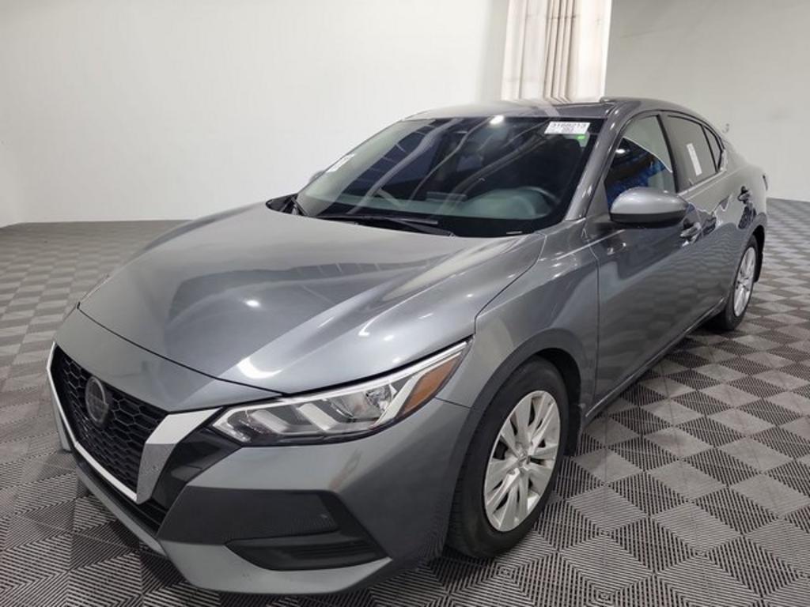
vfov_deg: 56.8
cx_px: 405
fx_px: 562
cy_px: 304
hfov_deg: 71.6
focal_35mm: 24
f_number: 1.8
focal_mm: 6.7
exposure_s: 1/59
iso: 188
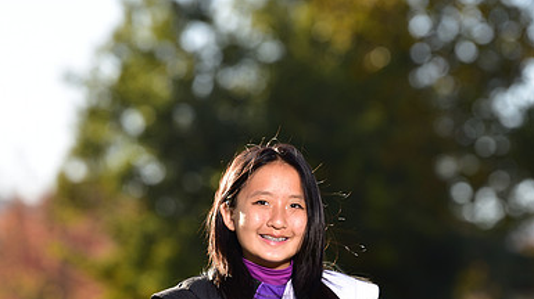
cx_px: 267
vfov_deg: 3.8
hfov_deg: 6.8
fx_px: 4472
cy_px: 345
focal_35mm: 316
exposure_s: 1/250
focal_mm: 200
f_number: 5
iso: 80
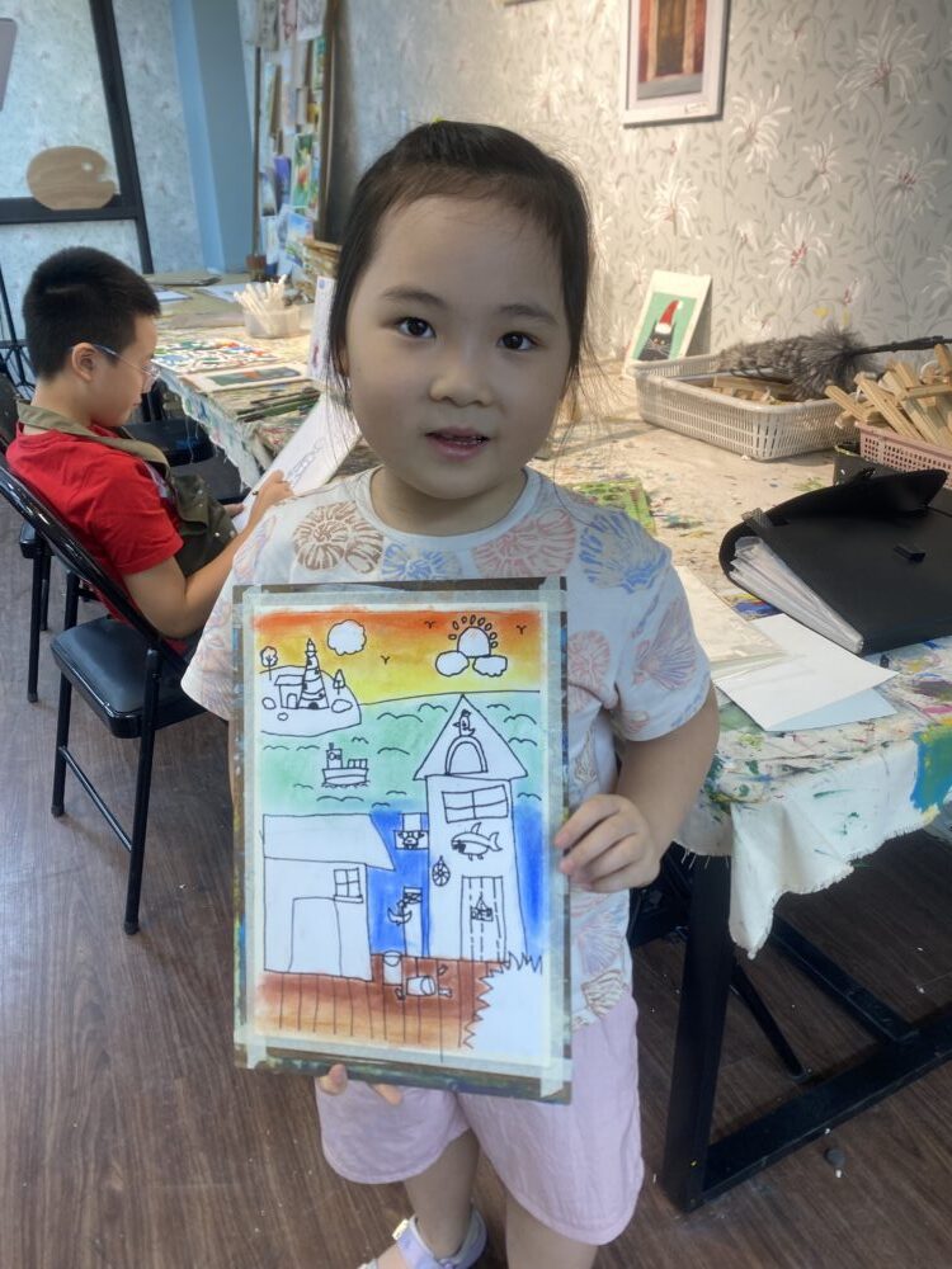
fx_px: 953
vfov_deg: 67.3
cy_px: 634
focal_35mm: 26
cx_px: 476
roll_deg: +0.4
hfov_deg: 53.1
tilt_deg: -25.9
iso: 64
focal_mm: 4.25
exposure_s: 1/100
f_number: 1.8
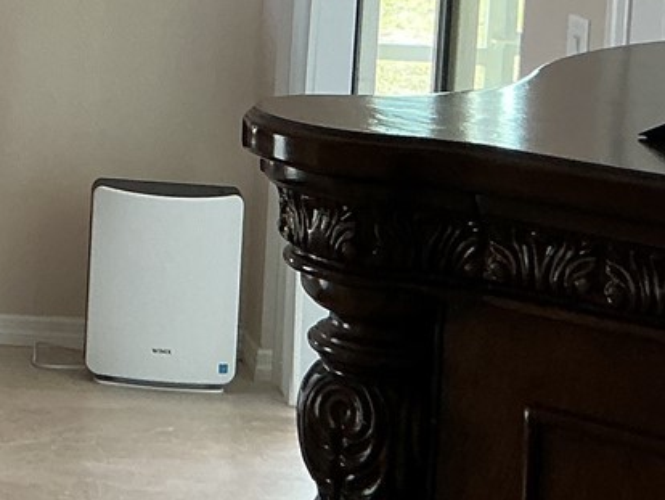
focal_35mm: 112
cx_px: -360
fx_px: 2153
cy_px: -77
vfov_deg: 12.9
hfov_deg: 16.0
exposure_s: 1/60
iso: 64
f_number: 1.8
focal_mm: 3
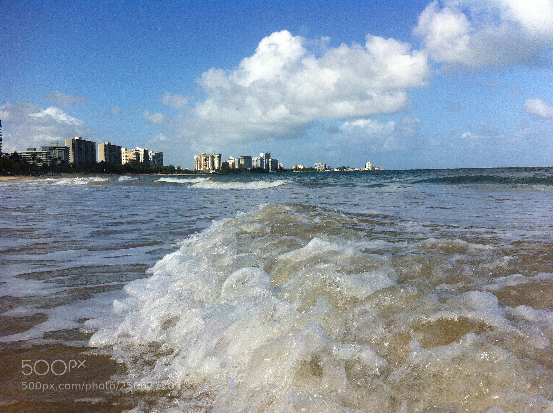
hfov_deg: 52.7
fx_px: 558
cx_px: 276
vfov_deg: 40.6
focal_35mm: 35
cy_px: 206
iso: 80
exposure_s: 1/2320
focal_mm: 3.85
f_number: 2.8
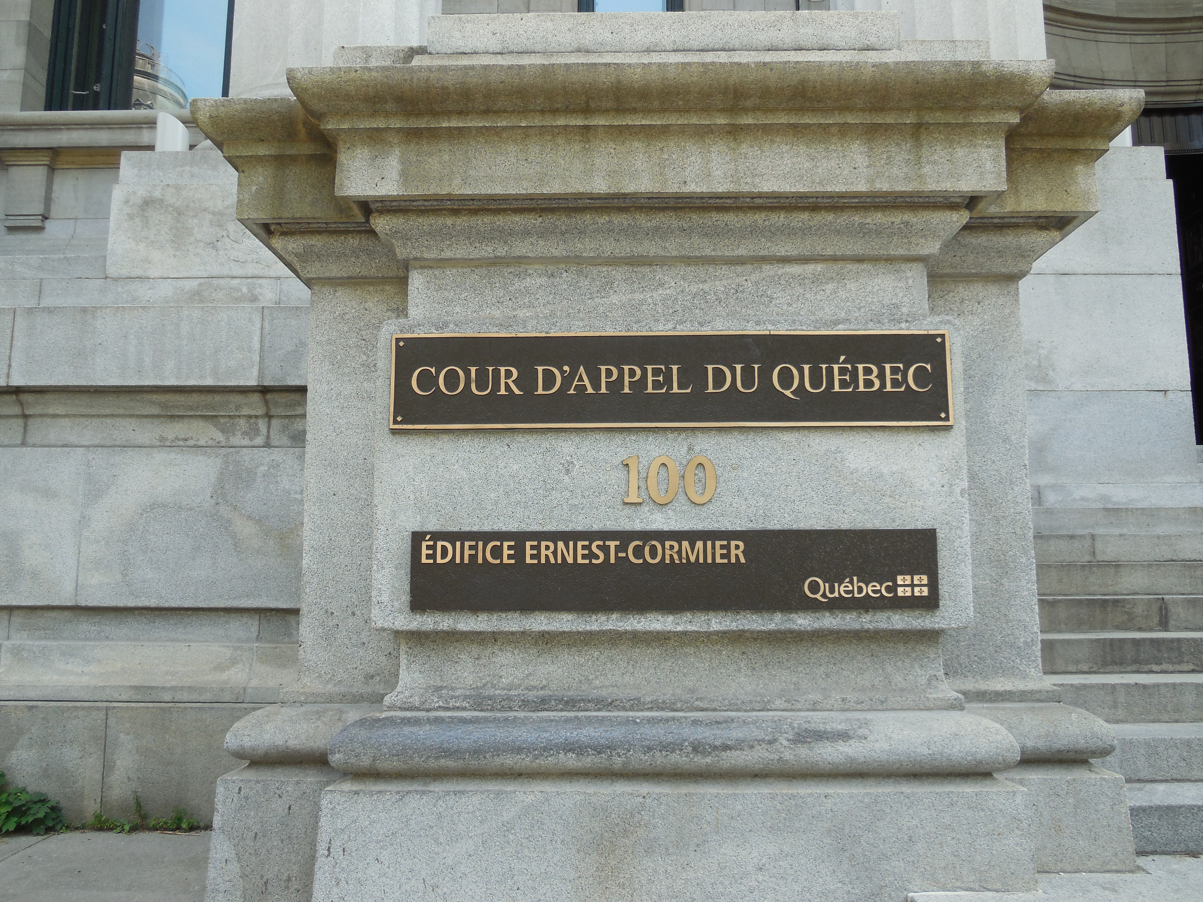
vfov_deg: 46.8
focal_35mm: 30
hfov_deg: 60.0
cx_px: 602
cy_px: 451
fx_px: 1043
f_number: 3.2
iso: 125
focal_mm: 5.3
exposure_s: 1/160
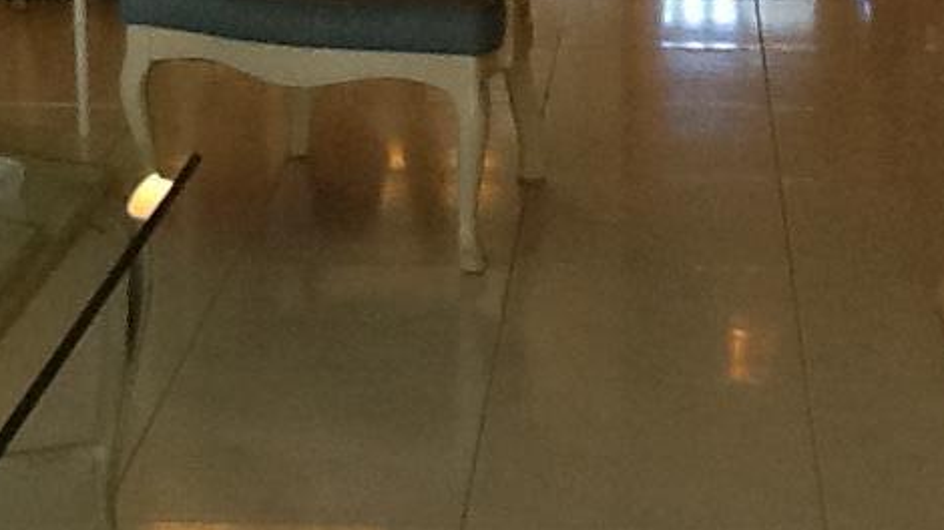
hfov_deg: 21.6
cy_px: -187
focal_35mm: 98
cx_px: 685
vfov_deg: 11.9
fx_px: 2452
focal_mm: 2.03
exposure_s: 1/33
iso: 100
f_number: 2.4
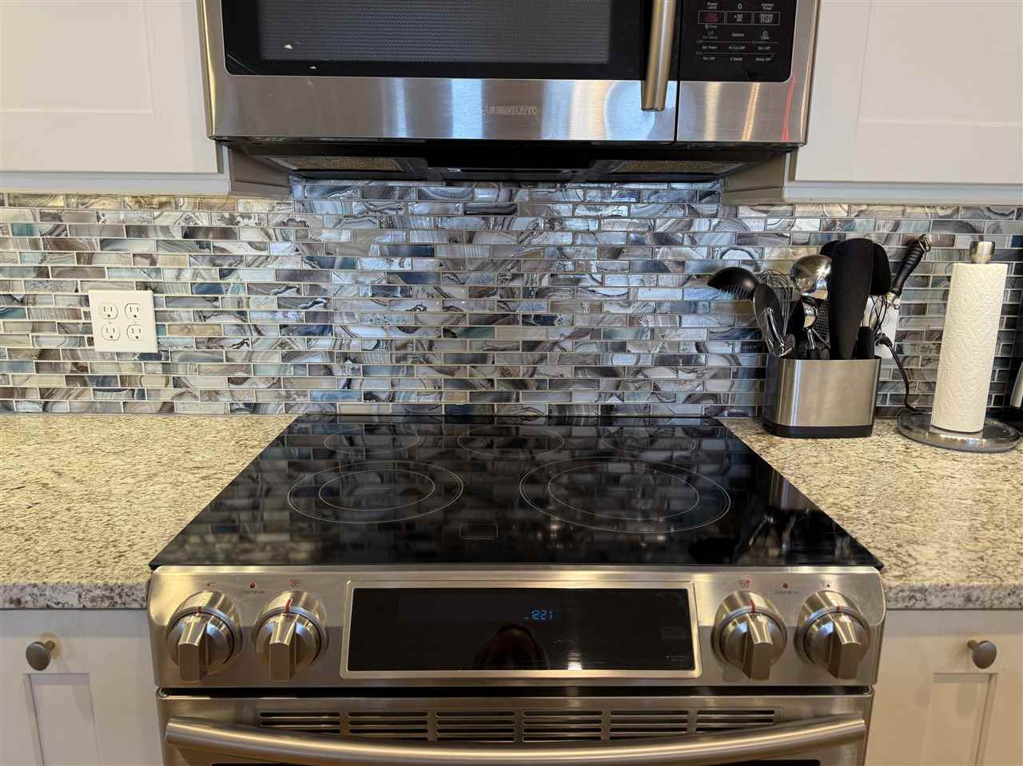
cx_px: 512
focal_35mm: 24
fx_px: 709
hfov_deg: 71.6
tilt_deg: -12.1
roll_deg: -0.5
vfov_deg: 56.8
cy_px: 383
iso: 160
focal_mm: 6.76
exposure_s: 1/60
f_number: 1.78
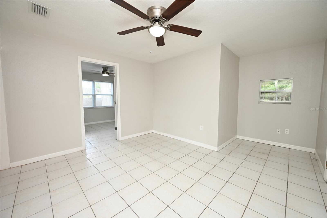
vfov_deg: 81.2
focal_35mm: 14
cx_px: 164
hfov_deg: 104.3
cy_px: 109
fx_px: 127
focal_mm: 14
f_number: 4
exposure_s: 1/60
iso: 400
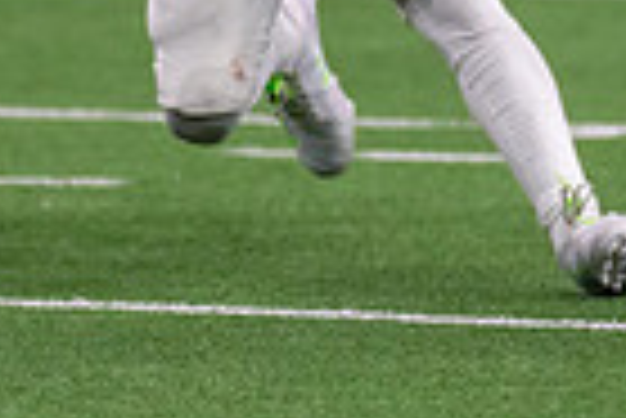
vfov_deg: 1.1
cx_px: 165
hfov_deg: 1.6
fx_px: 21846
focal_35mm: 1255
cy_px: -298
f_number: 2.8
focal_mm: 200
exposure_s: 1/1000
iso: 2000
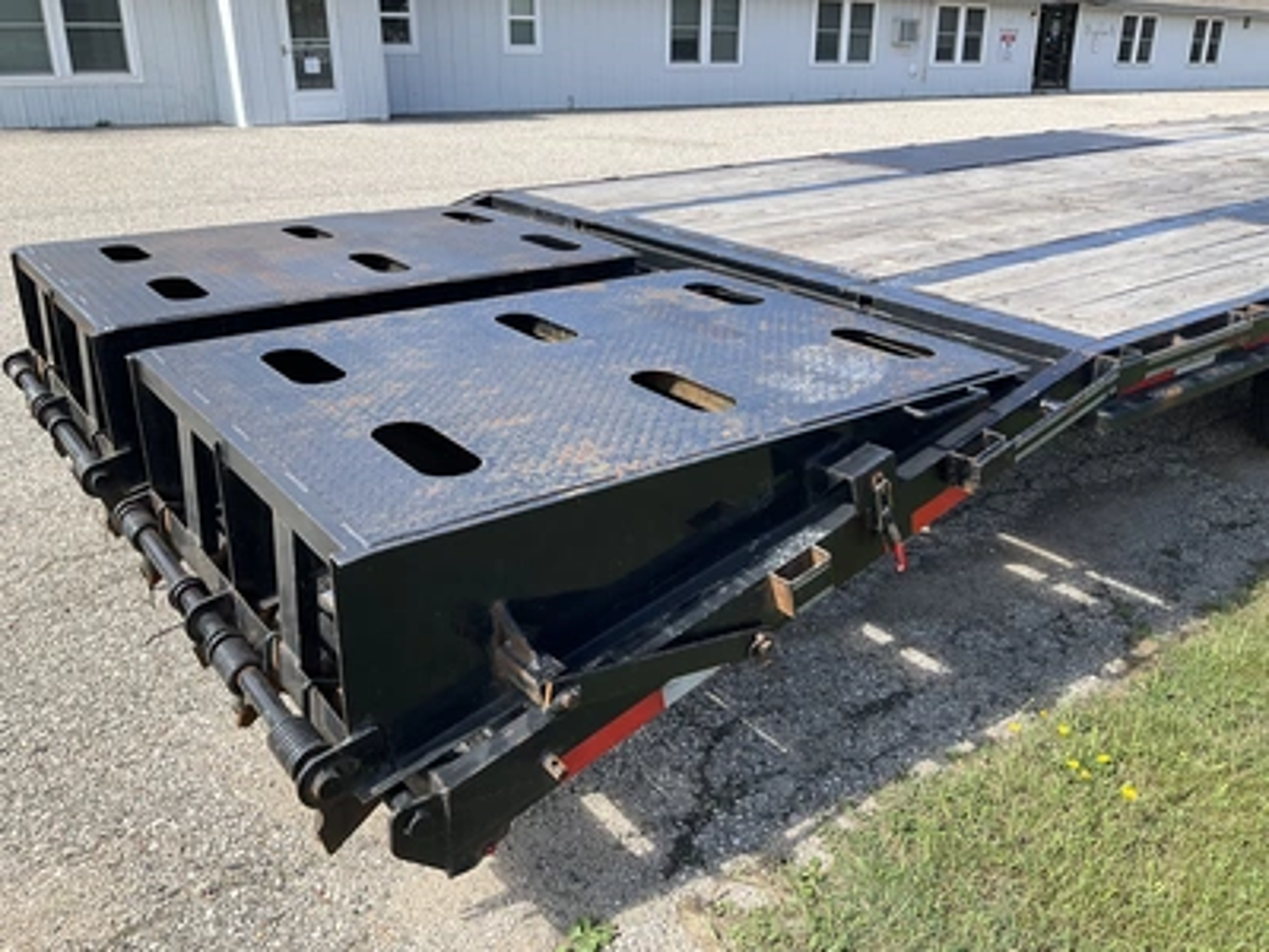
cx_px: 634
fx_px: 1063
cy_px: 476
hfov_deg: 61.7
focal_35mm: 29
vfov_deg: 48.2
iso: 25
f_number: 1.8
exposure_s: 1/635
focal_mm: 3
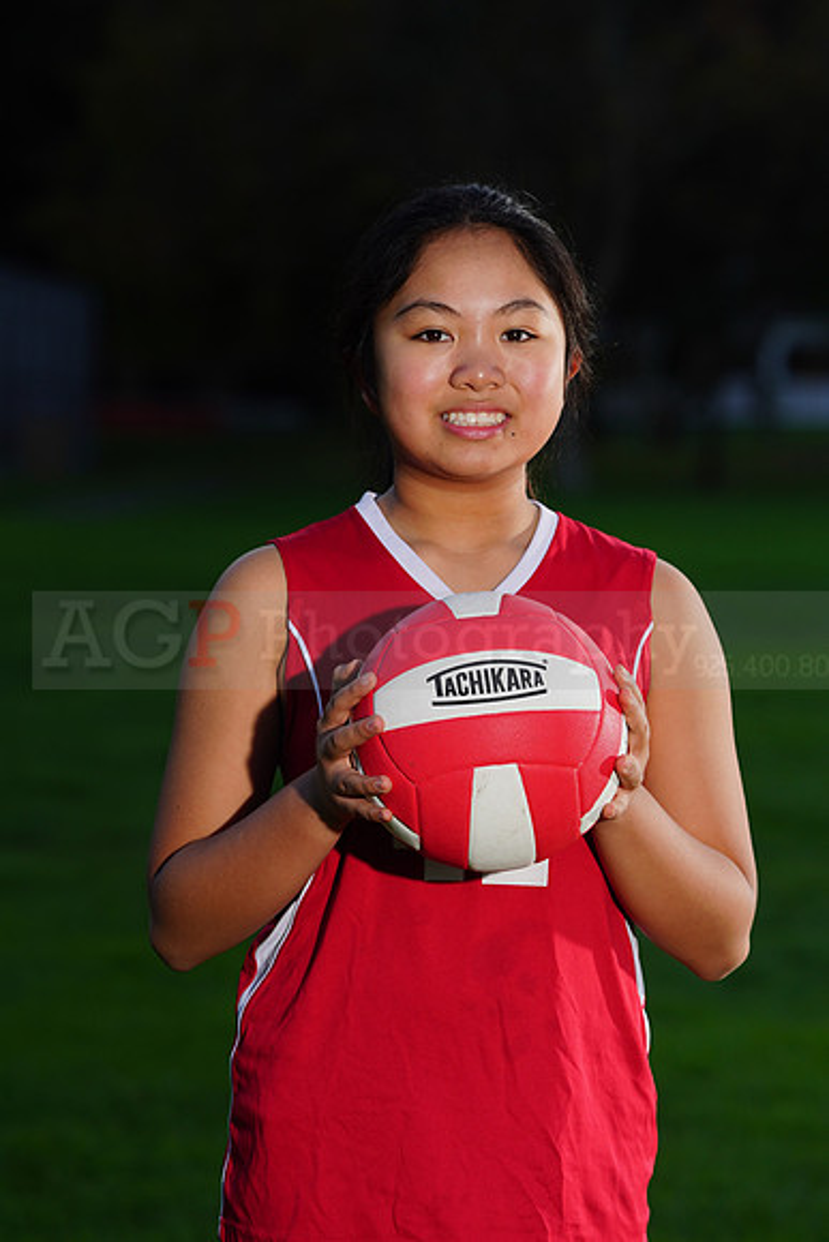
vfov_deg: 9.0
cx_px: 414
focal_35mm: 229
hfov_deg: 6.0
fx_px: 7905
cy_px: 621
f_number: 9
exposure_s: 1/250
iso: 200
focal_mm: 229
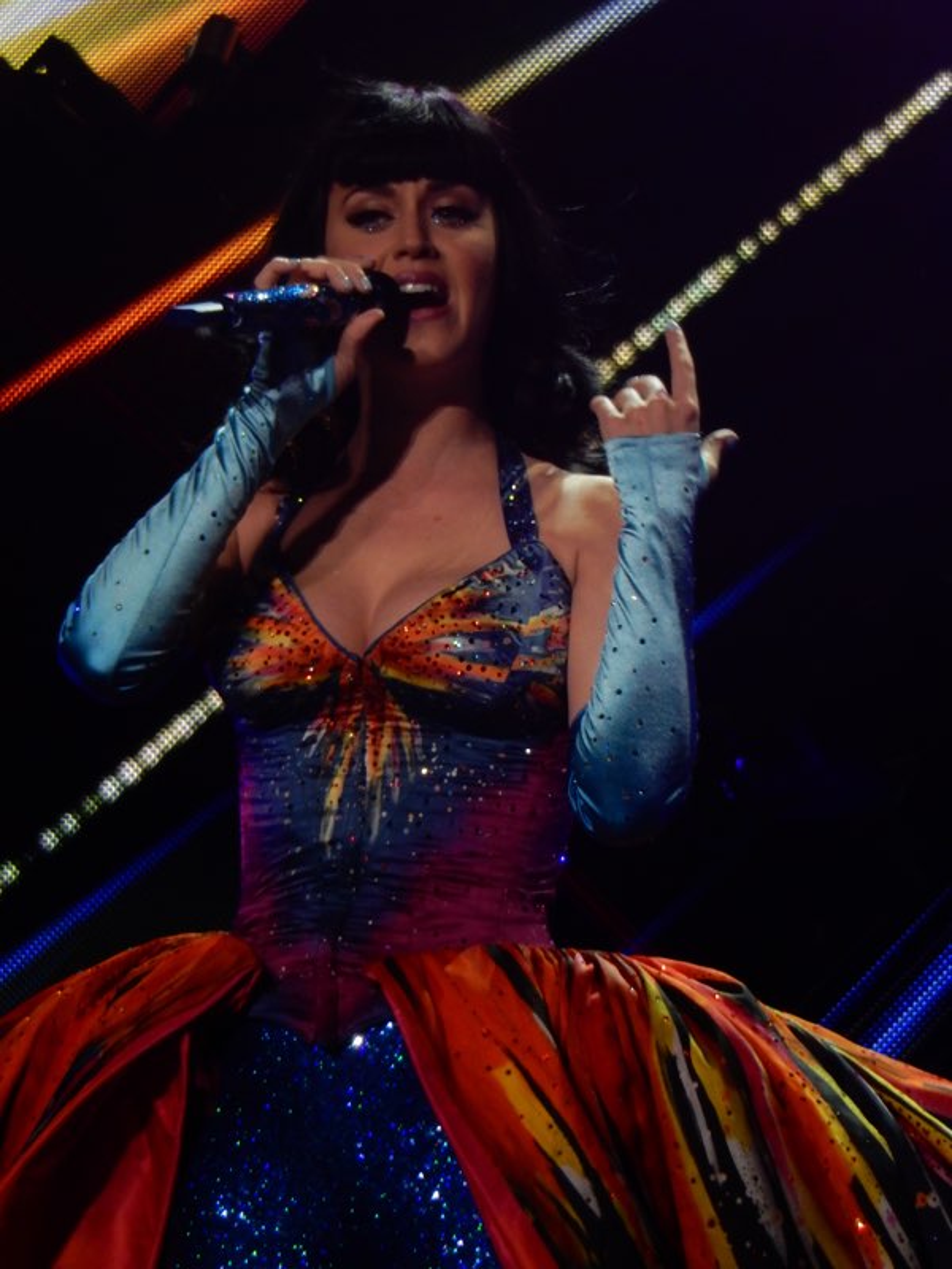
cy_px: 634
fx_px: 20168
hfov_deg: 2.7
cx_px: 476
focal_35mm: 550
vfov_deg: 3.6
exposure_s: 1/200
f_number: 6.3
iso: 400
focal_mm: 99
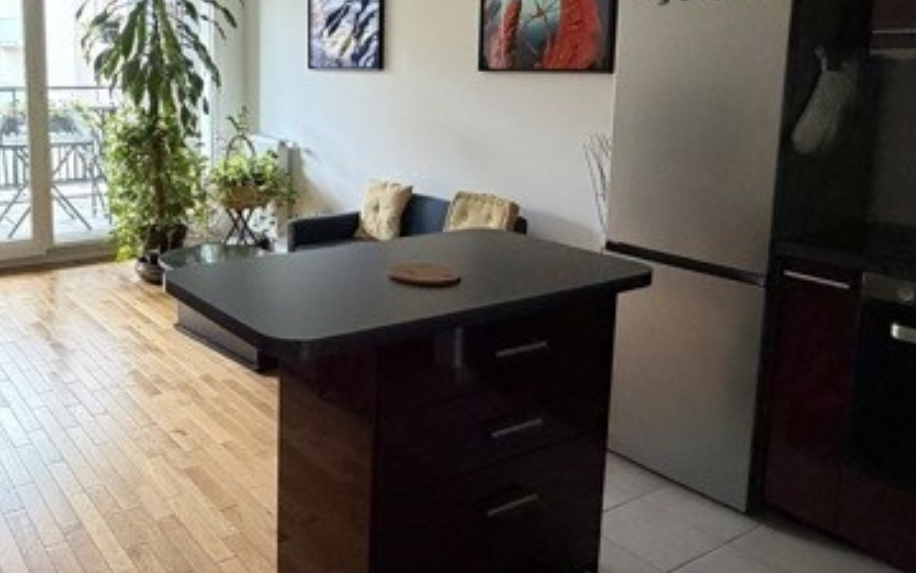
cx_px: 265
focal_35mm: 33
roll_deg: -0.6
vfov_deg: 37.8
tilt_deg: -10.0
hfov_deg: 56.1
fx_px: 824
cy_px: 181
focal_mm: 2.22
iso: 500
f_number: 2.2
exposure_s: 1/60
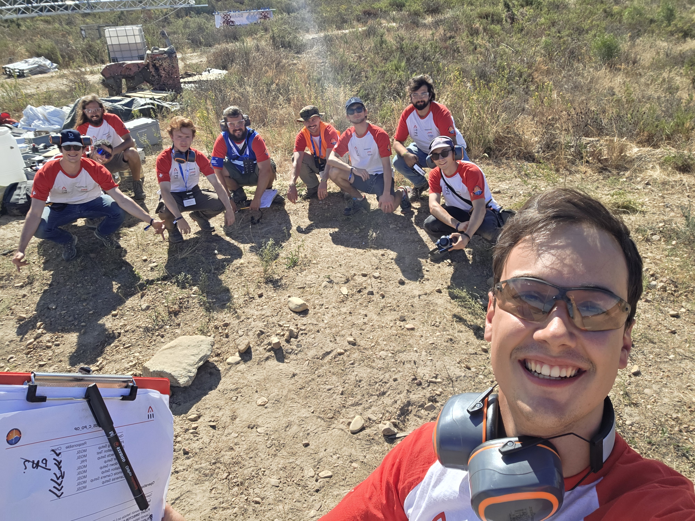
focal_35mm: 25
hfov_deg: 69.4
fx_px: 502
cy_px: 260
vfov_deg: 54.9
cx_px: 348
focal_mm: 3.3
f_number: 2.2
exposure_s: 1/650
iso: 25
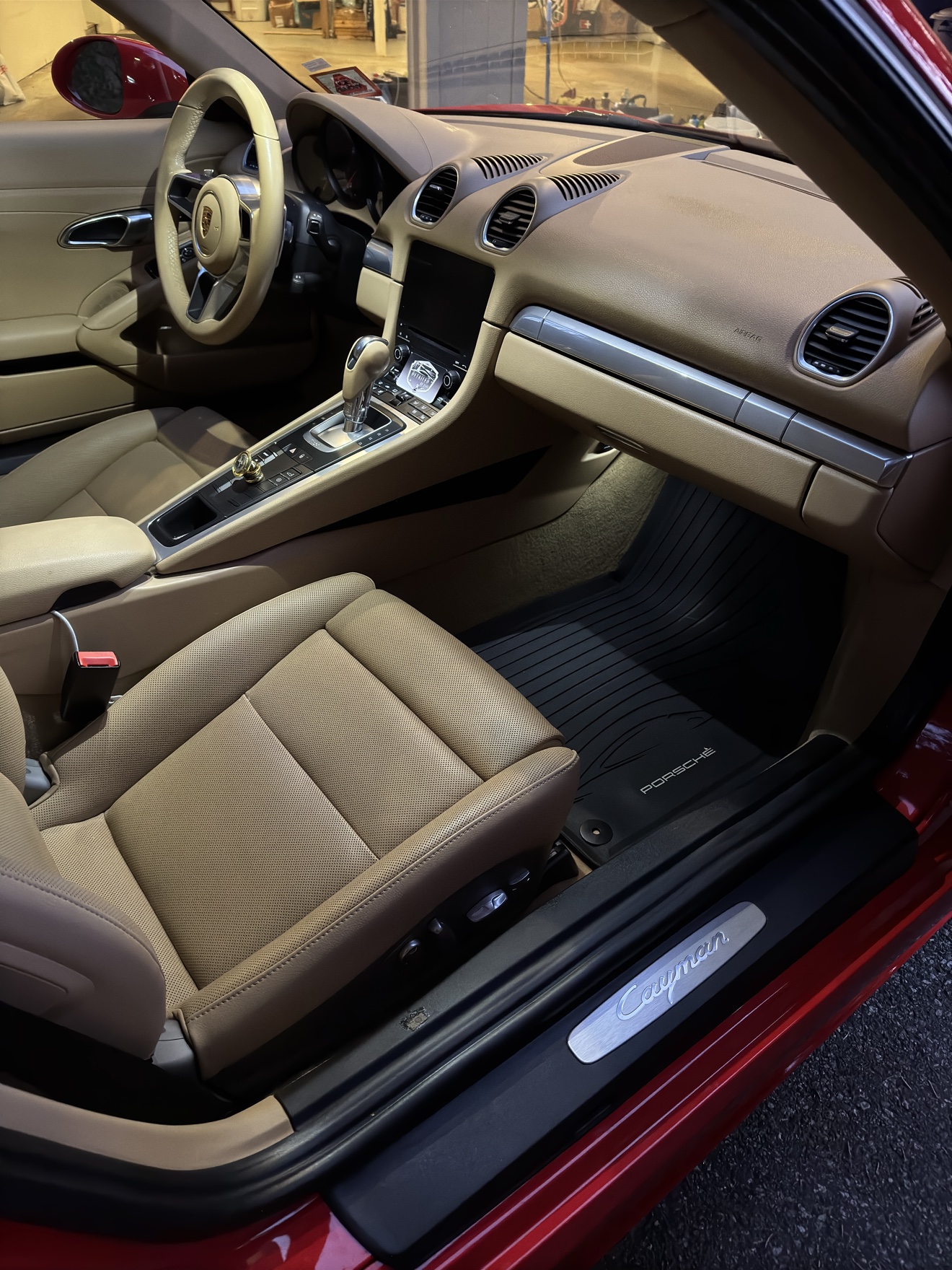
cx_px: 476
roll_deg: -0.9
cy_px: 635
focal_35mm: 24
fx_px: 880
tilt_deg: -37.5
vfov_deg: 71.6
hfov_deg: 56.8
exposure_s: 1/24
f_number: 1.78
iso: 1000
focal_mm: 6.76
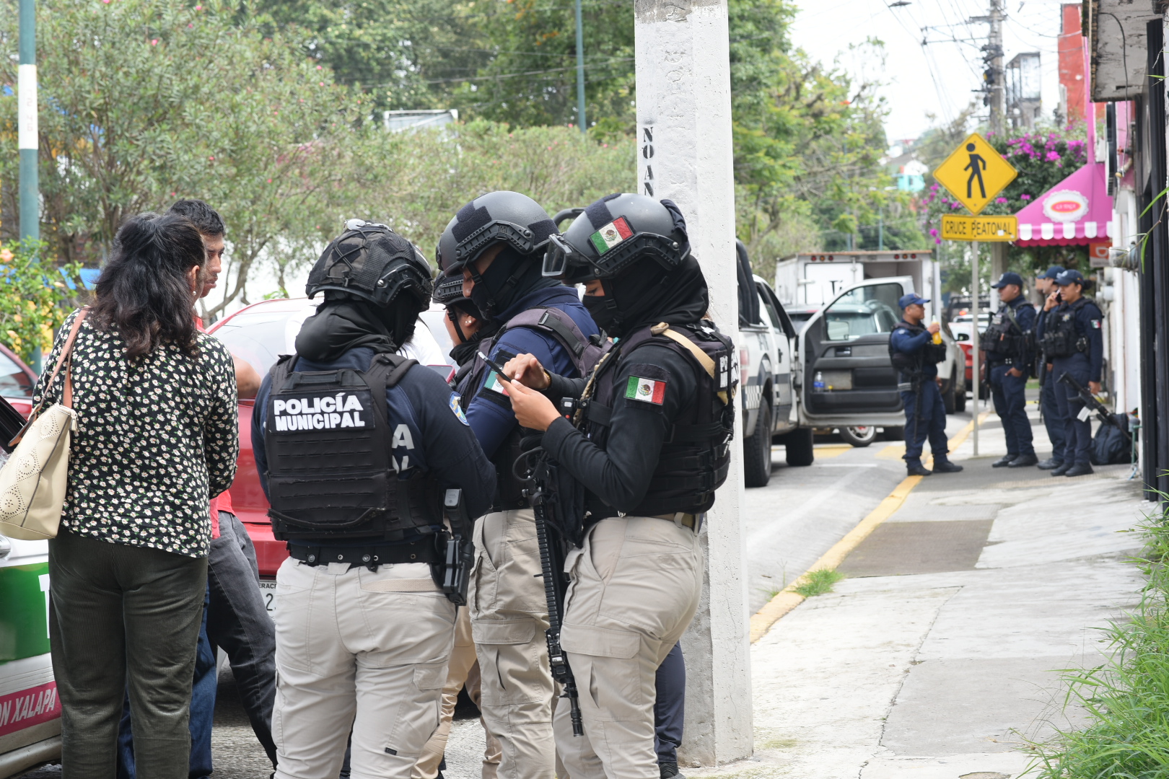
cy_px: 390
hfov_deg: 23.9
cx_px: 584
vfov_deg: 16.1
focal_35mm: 85
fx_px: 2760
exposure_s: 1/60
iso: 100
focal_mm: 85
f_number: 8
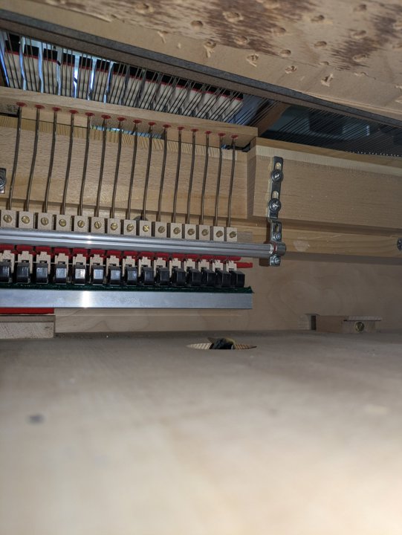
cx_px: 201
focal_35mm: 25
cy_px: 268
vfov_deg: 69.4
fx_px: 387
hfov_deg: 54.9
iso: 80
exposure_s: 1/120
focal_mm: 5.43
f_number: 1.89
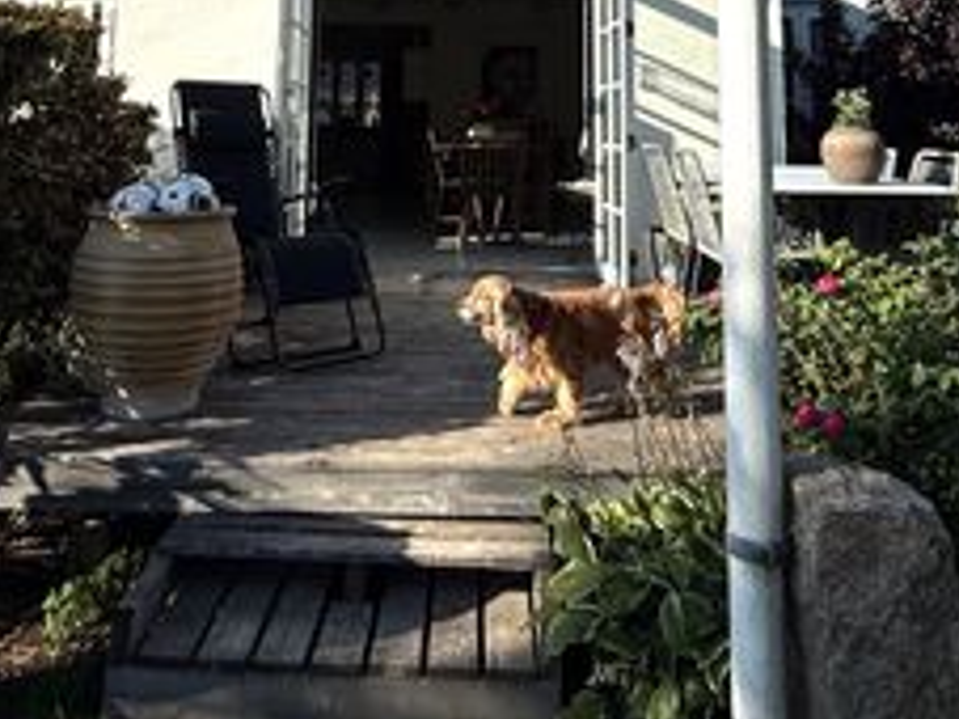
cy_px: -17
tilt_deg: +8.6
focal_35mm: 37
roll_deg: -0.6
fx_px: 1025
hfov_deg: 50.1
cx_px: 499
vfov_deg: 34.7
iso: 50
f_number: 2.2
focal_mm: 2.22
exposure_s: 1/2165
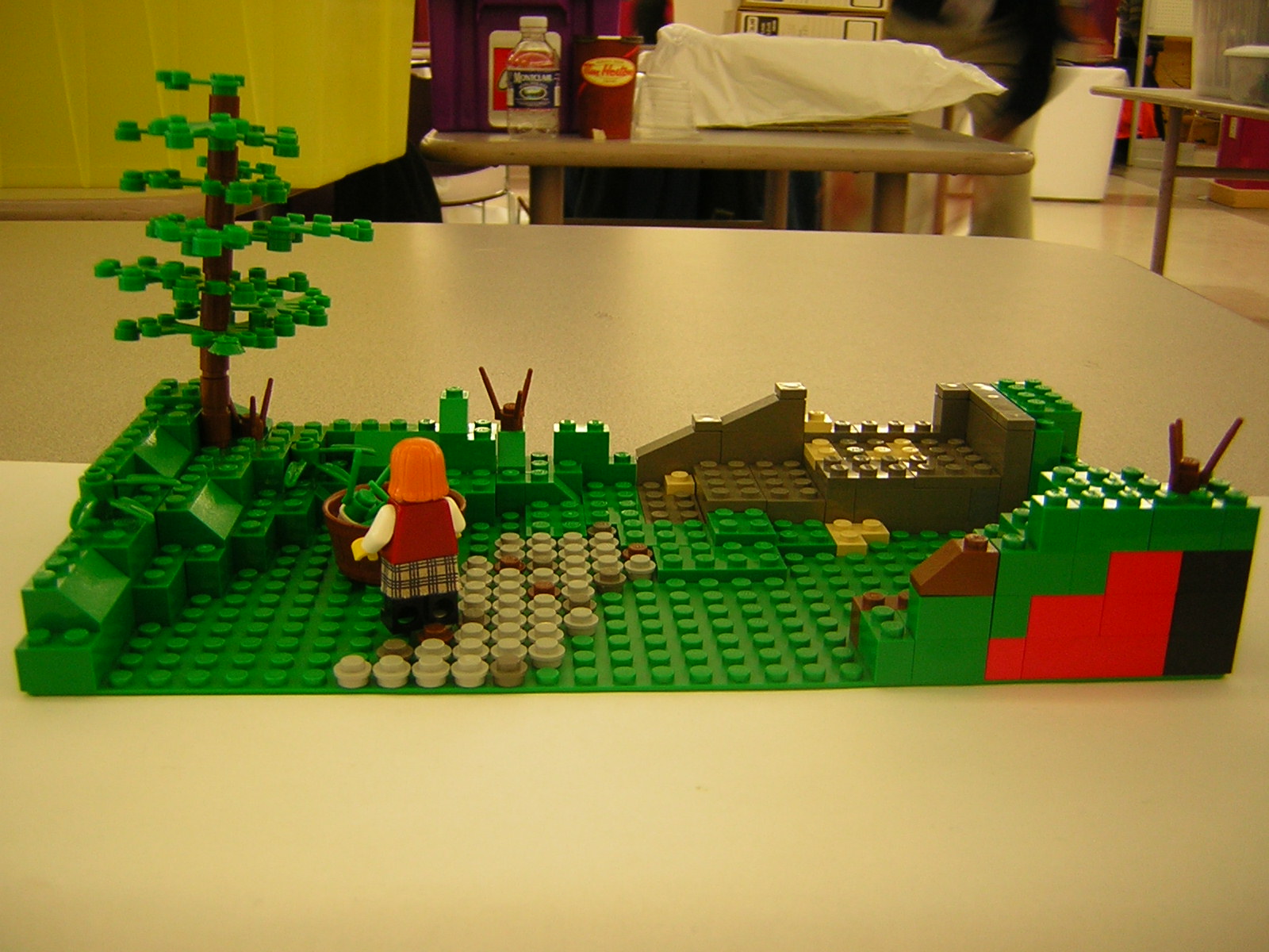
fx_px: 1320
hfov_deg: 51.4
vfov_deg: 39.7
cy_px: 476
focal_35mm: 36
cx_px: 634
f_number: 2.6
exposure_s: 1/6.6
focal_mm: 4.7
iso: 50
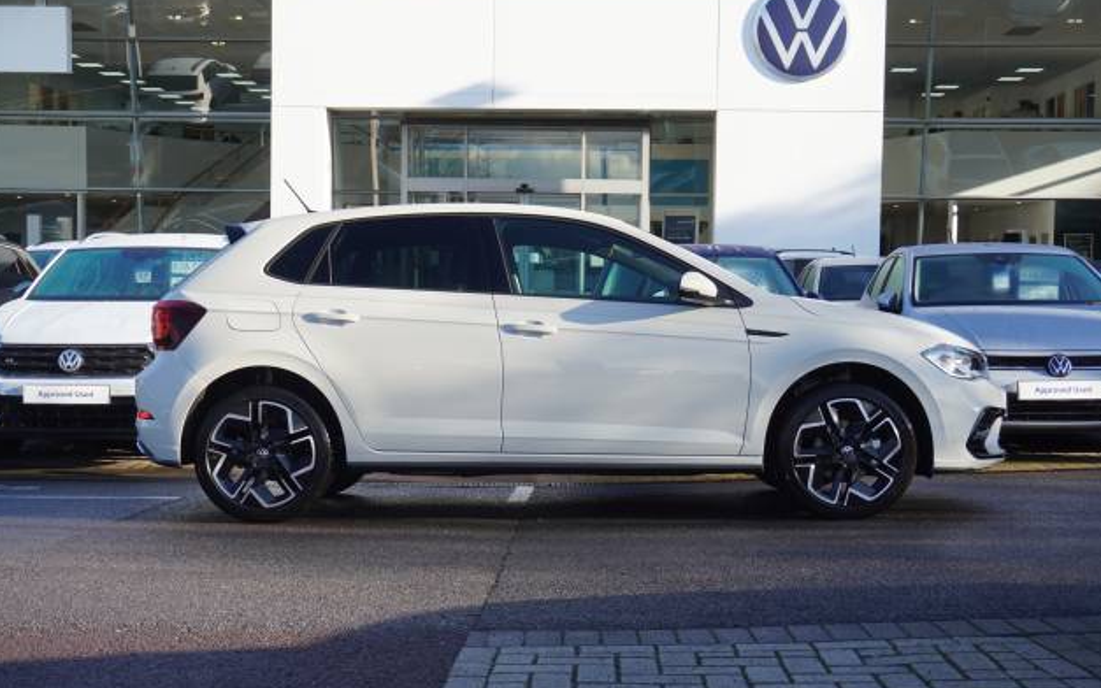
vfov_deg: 24.4
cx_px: 551
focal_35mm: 53
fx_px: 1590
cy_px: 351
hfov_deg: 38.2
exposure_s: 1/80
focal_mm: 34
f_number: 5.6
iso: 100
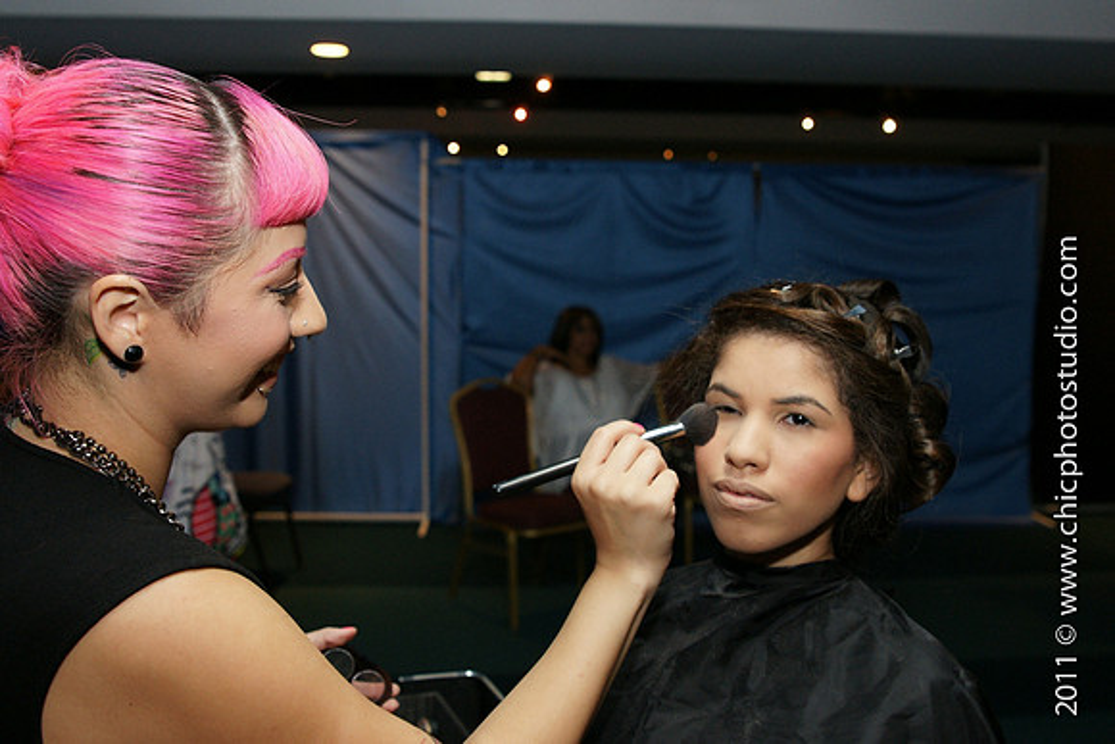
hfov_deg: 53.1
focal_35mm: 36
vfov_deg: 36.9
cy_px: 372
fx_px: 1115
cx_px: 558
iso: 800
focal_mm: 24
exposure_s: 1/160
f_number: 3.2
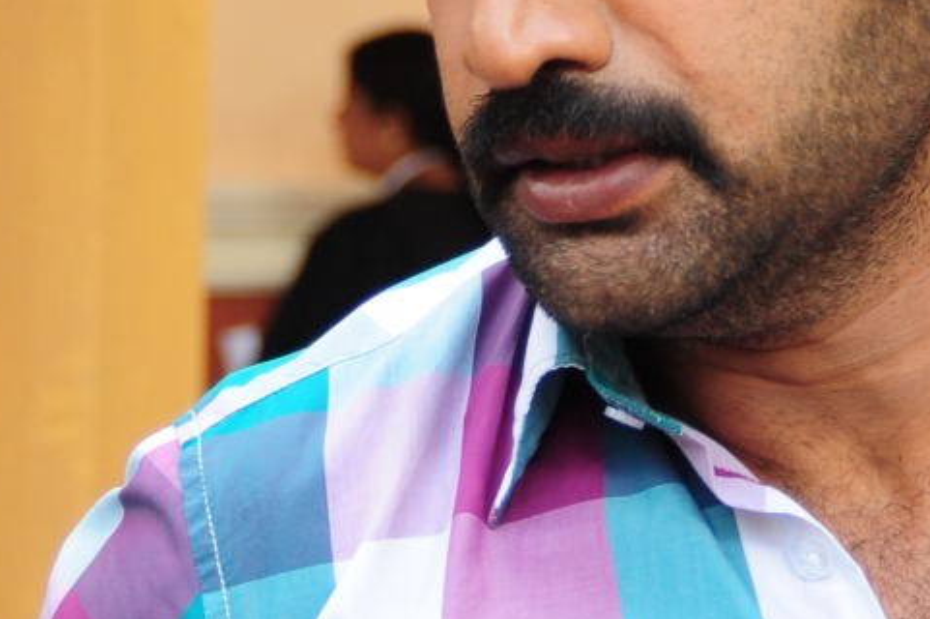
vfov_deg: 6.4
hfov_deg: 9.7
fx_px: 5499
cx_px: 528
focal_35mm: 213
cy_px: 585
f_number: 5
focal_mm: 50
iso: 500
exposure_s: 1/320
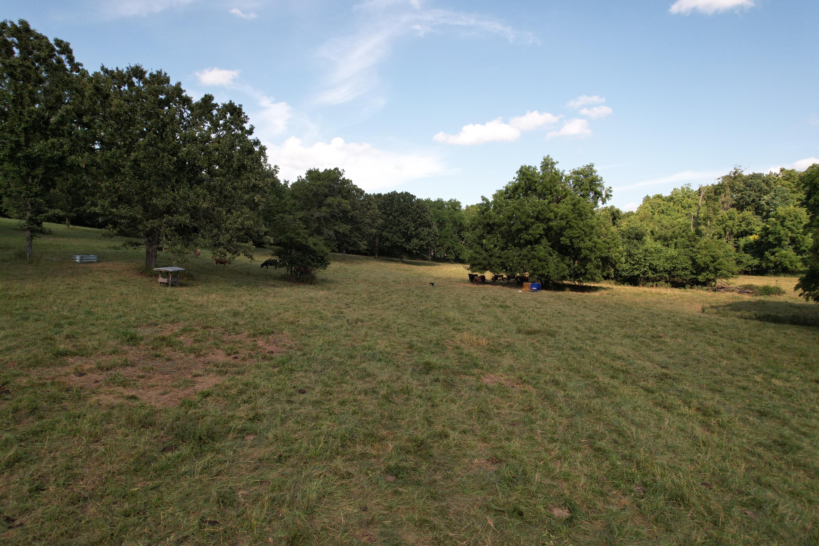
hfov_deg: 78.6
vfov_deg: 57.2
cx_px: 410
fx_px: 500
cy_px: 273
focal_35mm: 22
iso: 100
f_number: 2.8
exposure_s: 1/120
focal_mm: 8.38
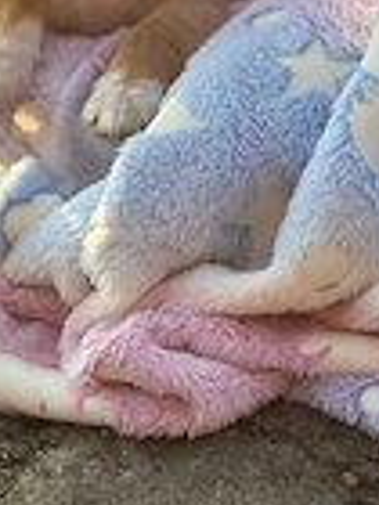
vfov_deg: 13.9
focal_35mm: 137
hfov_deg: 10.8
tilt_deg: -18.3
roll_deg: -3.2
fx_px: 2000
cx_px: 217
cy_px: -130
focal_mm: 6.86
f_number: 1.78
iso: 80
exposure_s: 1/1019
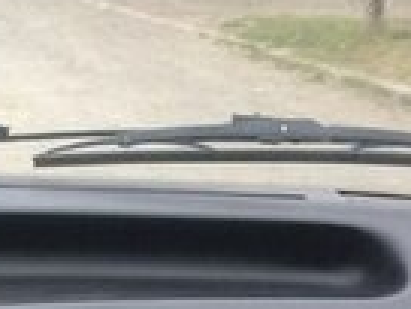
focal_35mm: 141
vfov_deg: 10.3
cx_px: -351
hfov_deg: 12.6
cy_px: 426
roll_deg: +1.7
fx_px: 1674
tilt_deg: -17.1
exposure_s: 1/33
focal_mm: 4.15
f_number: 2.2
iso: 40
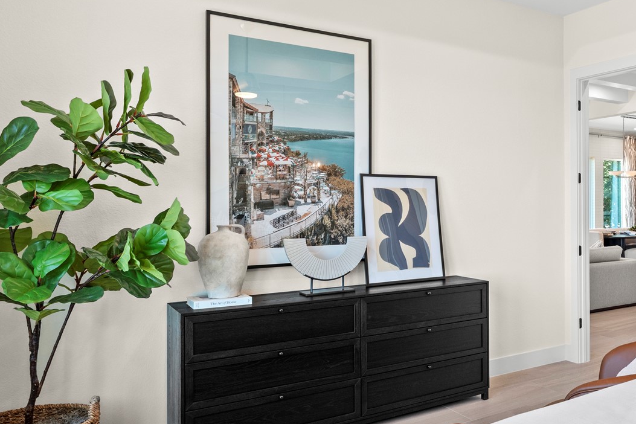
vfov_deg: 40.0
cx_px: 530
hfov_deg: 52.6
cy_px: 207
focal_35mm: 33
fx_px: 583
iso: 250
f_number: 10
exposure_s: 1/2
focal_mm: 16
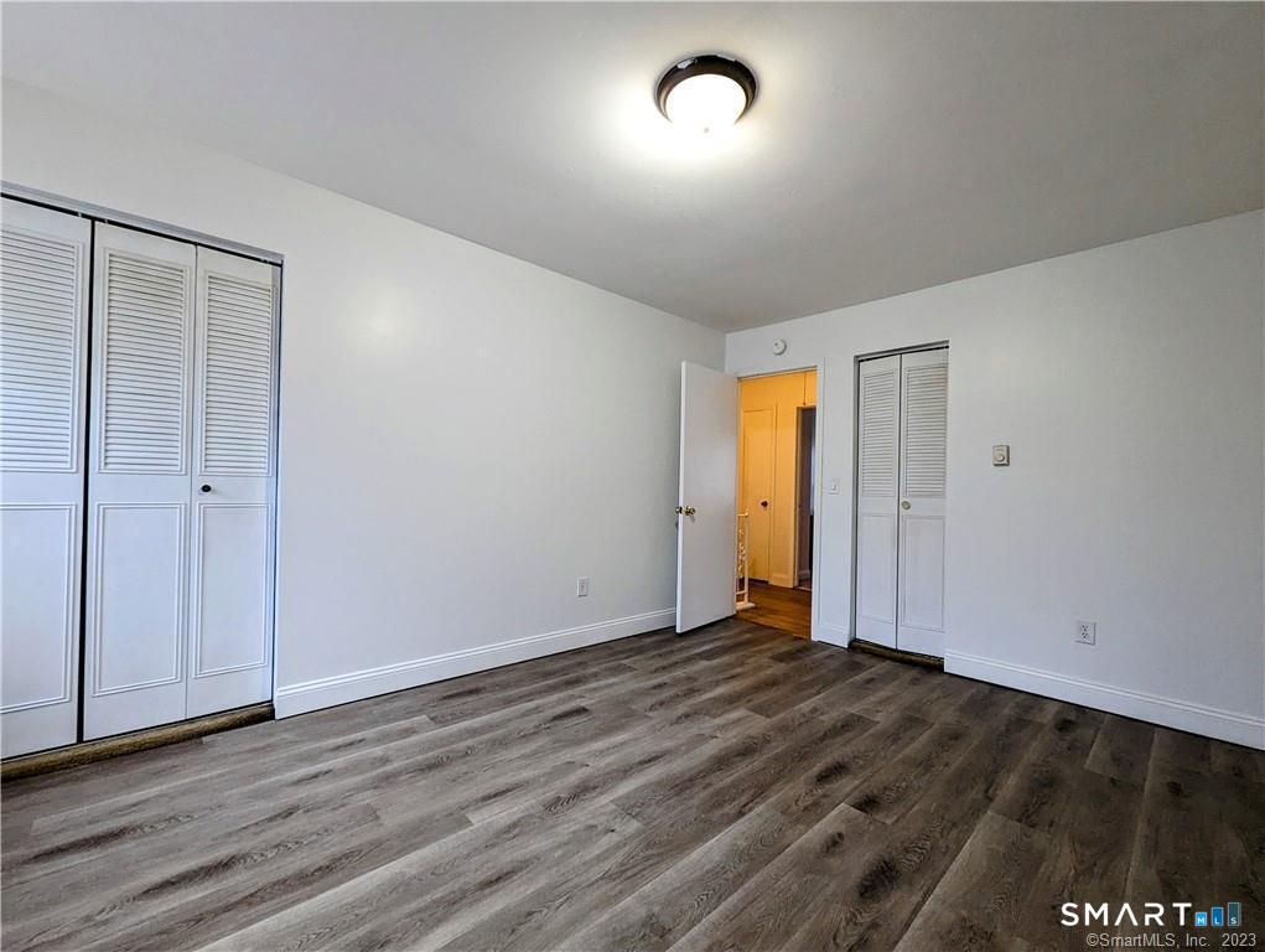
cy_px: 476
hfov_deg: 106.1
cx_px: 632
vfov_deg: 90.0
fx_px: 476
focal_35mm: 13
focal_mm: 1.95
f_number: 2.2
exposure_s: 1/23.8
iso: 252
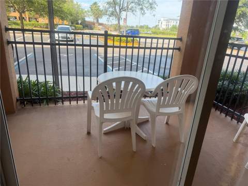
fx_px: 172
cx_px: 124
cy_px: 93
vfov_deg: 56.8
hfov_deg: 71.6
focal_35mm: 24
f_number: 1.78
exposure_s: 1/695
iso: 100
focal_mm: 6.76
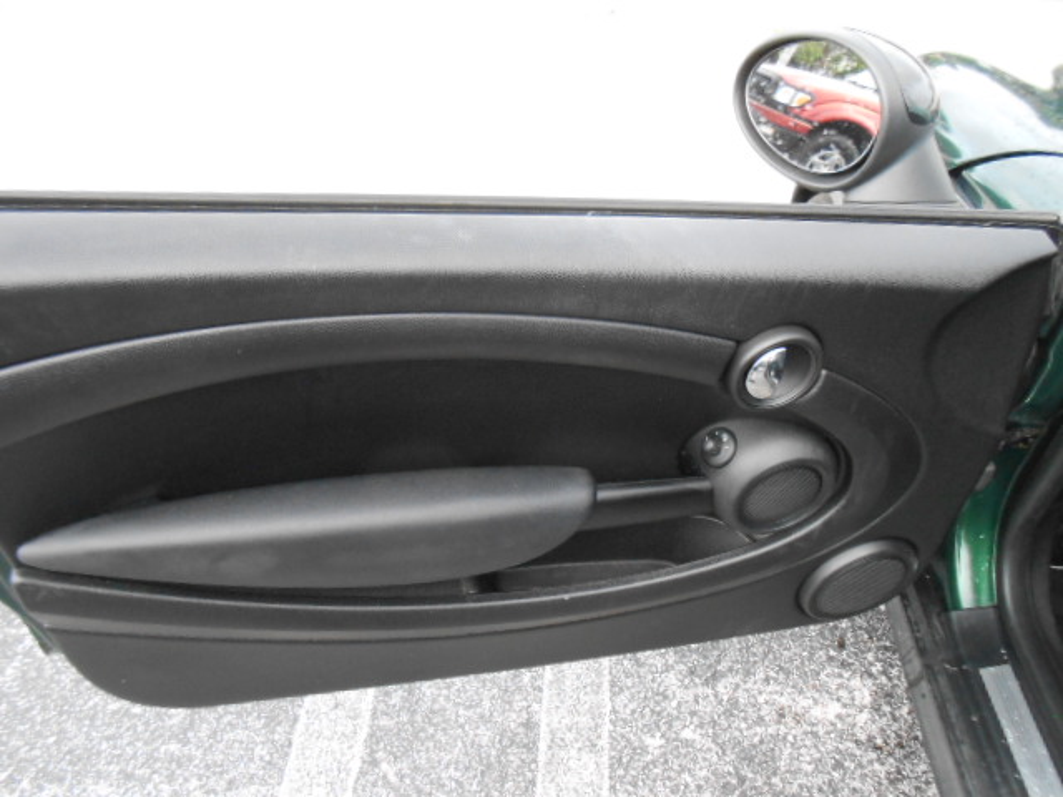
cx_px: 532
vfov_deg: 53.1
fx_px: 798
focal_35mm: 26
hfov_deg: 67.3
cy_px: 398
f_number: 3.5
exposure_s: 1/250
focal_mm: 4.6
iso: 400
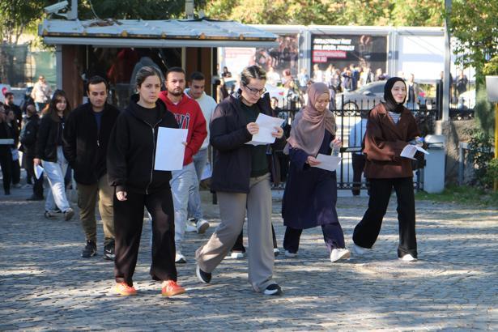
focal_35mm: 83
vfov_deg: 16.5
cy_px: 166
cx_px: 249
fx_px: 1148
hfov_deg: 24.5
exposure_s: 1/250
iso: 400
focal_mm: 55
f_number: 4
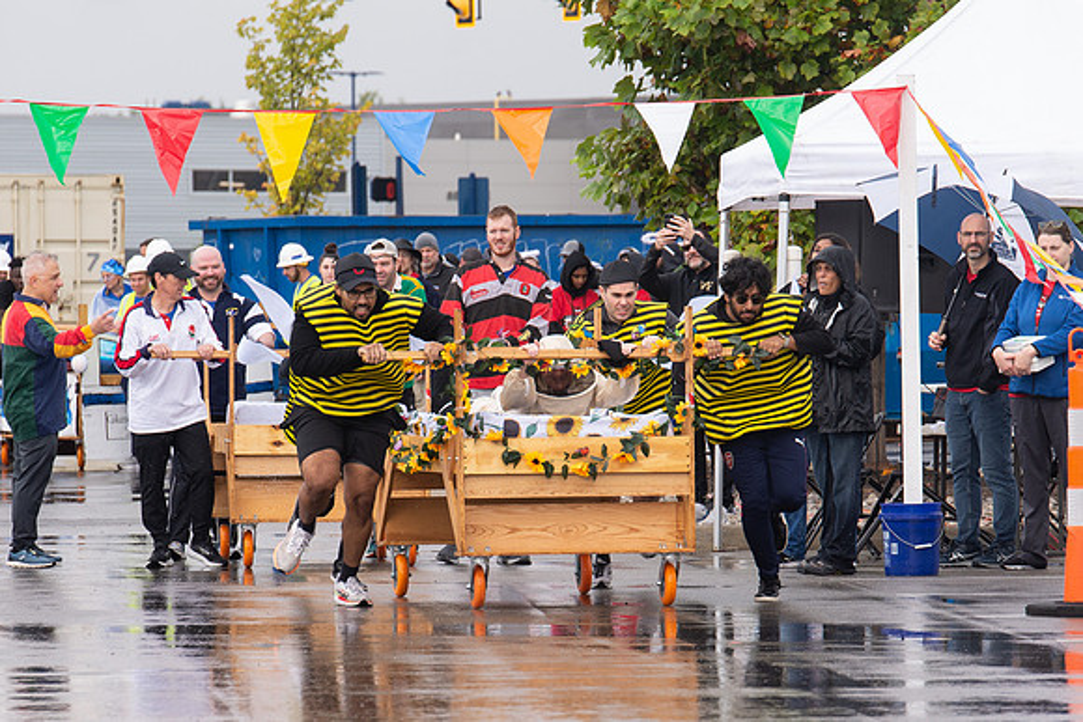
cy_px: 524
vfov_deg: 4.2
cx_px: 606
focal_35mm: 328
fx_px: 9861
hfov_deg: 6.3
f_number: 7.1
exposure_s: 1/500
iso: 400
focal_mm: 200
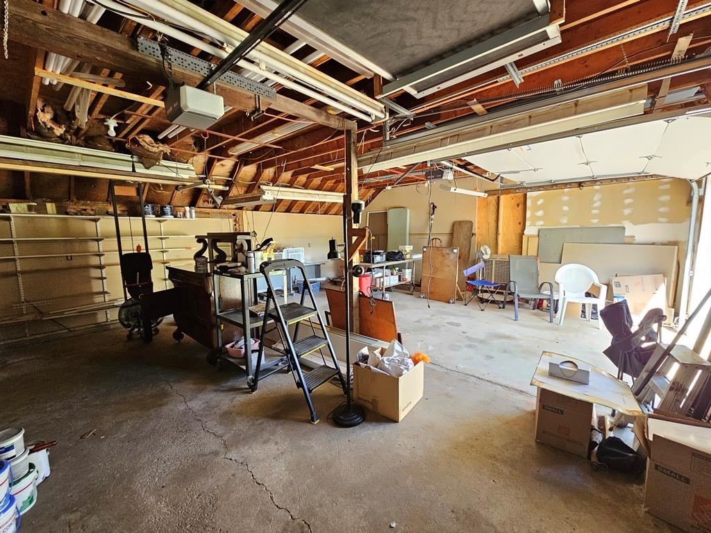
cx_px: 356
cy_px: 266
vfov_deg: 89.9
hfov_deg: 106.2
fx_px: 267
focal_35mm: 13
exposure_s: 1/60
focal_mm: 2.2
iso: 320
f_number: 2.2
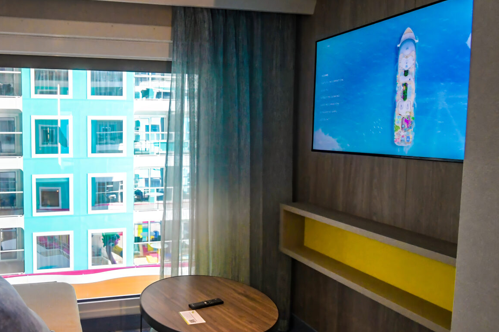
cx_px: 127
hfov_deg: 67.2
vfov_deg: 51.2
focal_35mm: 25
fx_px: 346
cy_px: 159
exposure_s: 1/160
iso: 2000
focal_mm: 10
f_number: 6.3
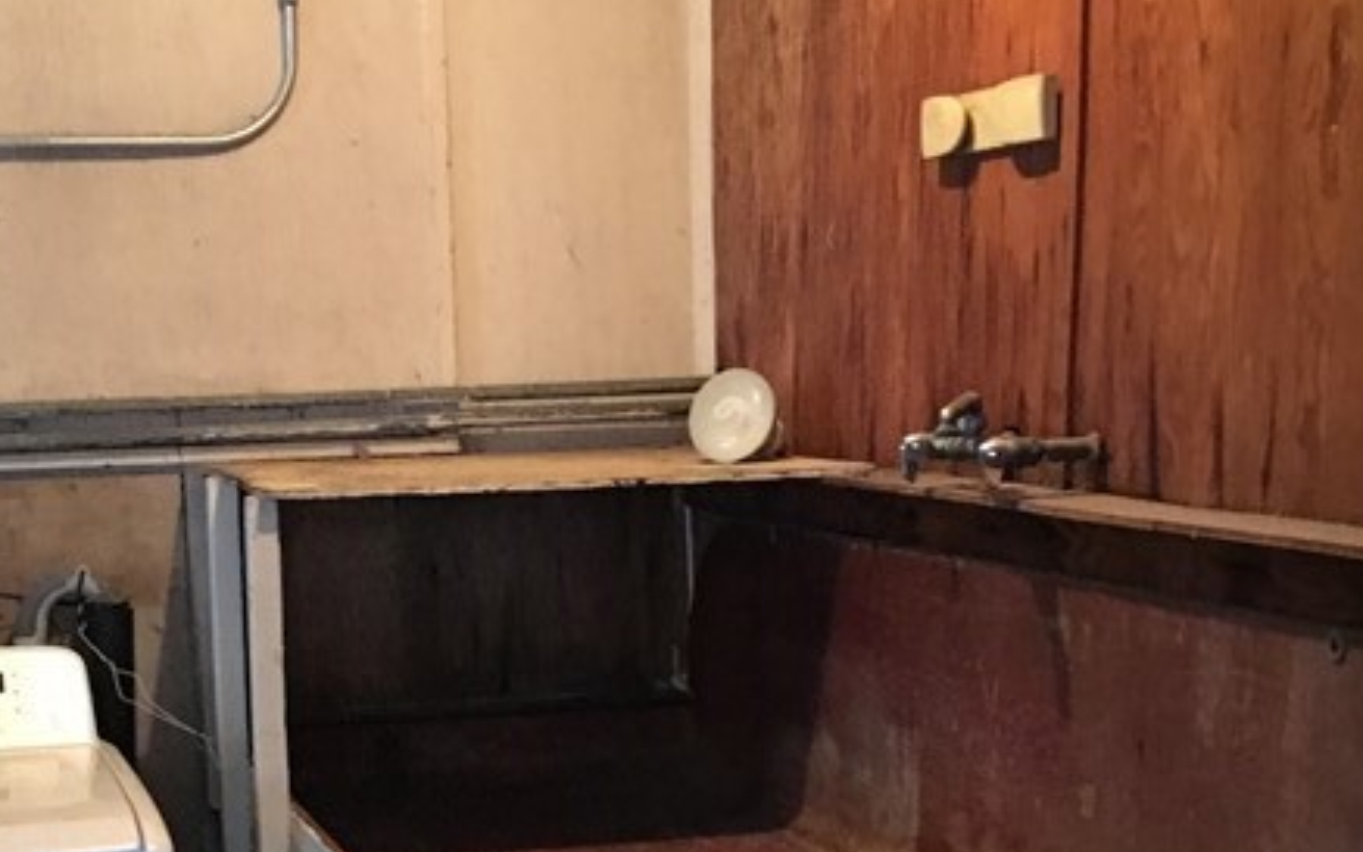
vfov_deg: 17.5
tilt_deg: -12.1
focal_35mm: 72
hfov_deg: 28.5
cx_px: 512
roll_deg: +1.4
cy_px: 924
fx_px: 2674
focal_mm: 4.15
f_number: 2.2
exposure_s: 1/4
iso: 100
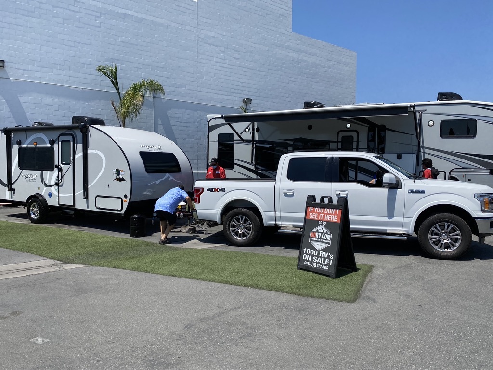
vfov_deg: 53.1
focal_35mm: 26
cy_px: 185
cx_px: 246
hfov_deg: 67.3
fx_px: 370
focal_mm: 4.25
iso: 32
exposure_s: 1/3497
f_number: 1.8
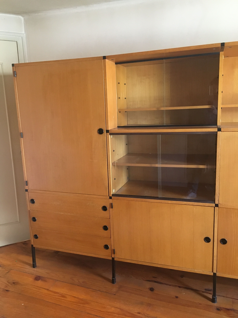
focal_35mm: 29
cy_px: 159
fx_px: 266
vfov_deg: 61.7
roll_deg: +0.8
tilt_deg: -10.6
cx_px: 119
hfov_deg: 48.2
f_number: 2.2
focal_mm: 4.15
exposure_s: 1/25
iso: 200
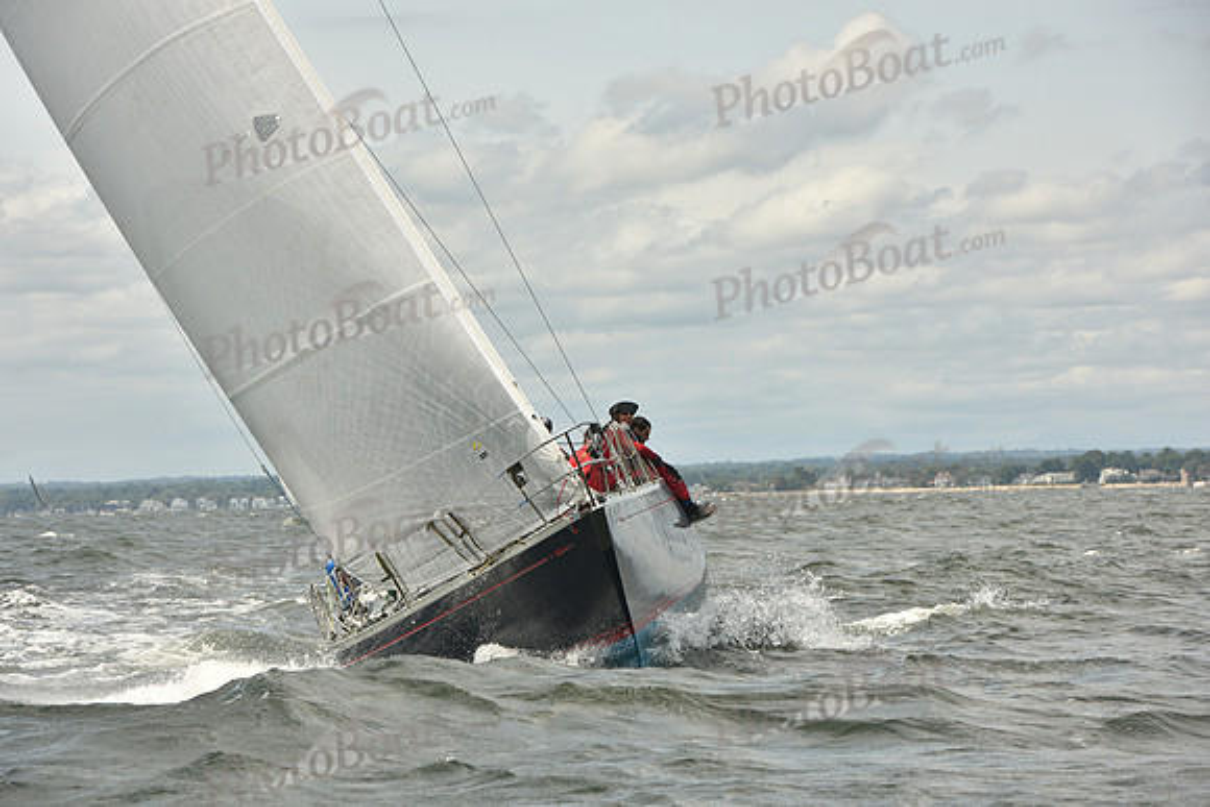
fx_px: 4875
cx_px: 605
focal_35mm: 145
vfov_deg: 9.5
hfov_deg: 14.2
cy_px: 404
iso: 250
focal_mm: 145
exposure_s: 1/800
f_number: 9
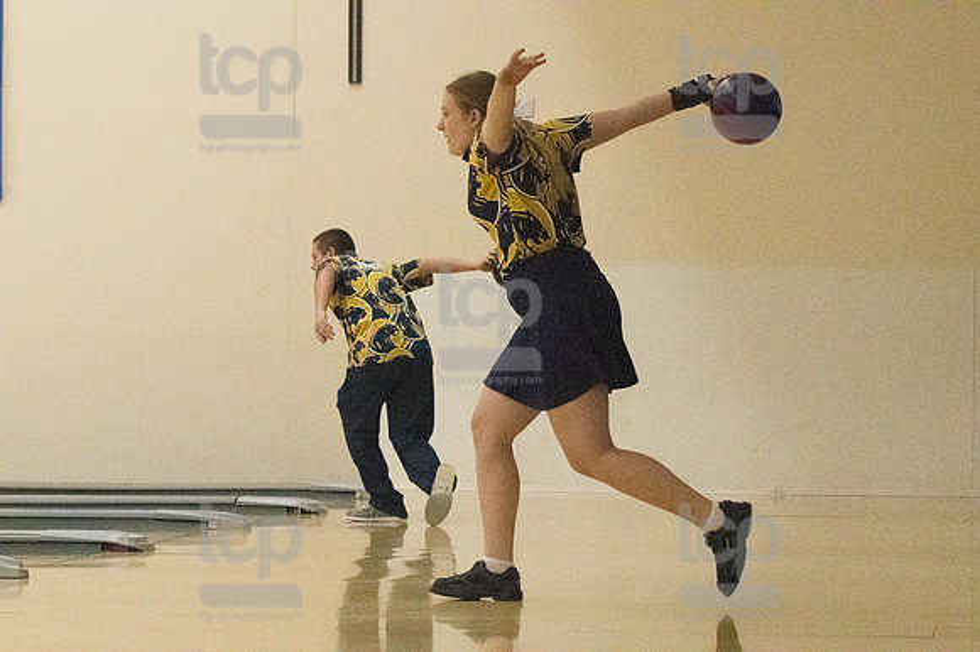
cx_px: 490
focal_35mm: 129
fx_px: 3510
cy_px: 326
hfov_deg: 15.9
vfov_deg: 10.6
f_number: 4.5
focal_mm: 86
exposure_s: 1/1250
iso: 10000
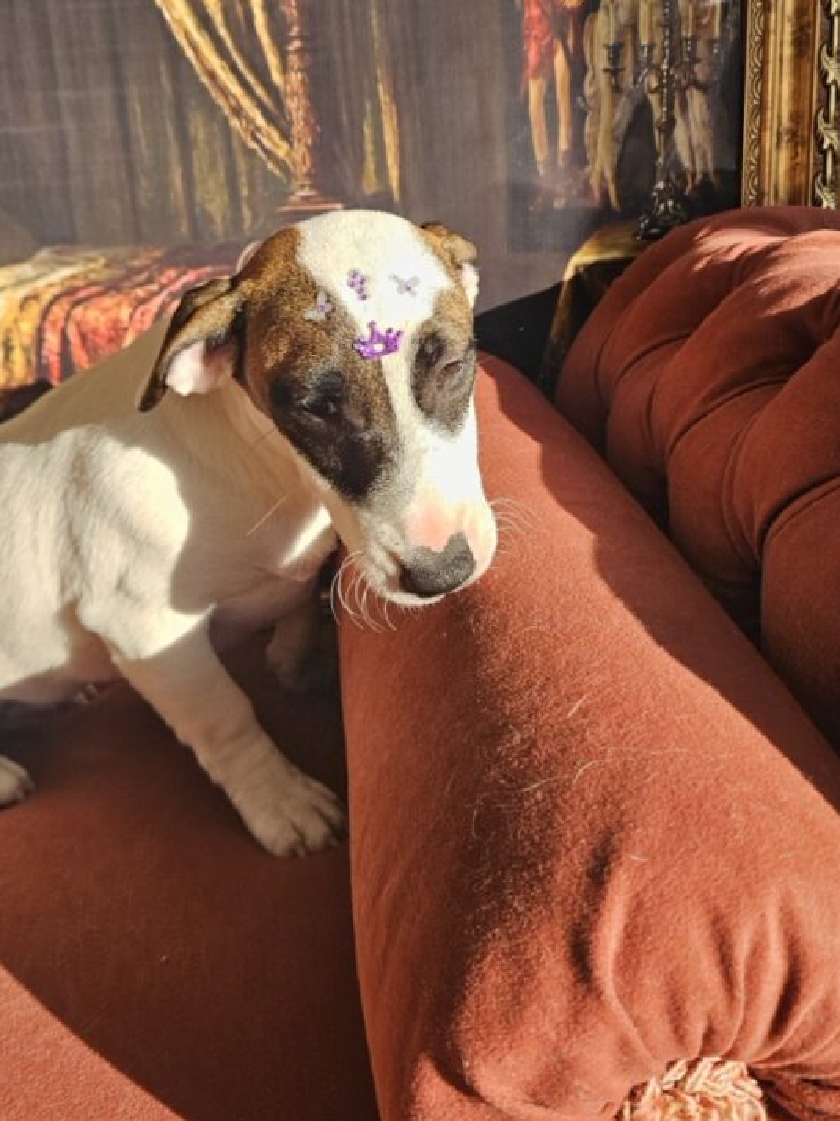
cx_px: 399
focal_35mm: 33
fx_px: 1068
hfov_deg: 42.9
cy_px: 419
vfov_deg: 54.7
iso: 40
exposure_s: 1/1167
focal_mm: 5.4
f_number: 1.8
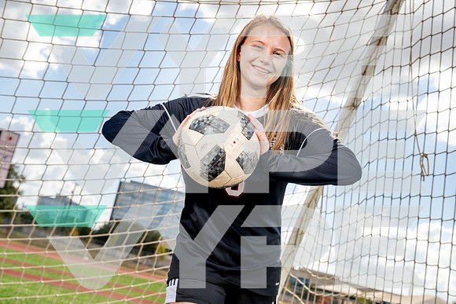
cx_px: 228
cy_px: 152
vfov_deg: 27.5
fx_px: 621
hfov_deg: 40.3
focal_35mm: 49
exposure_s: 1/125
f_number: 8
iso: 100
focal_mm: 49
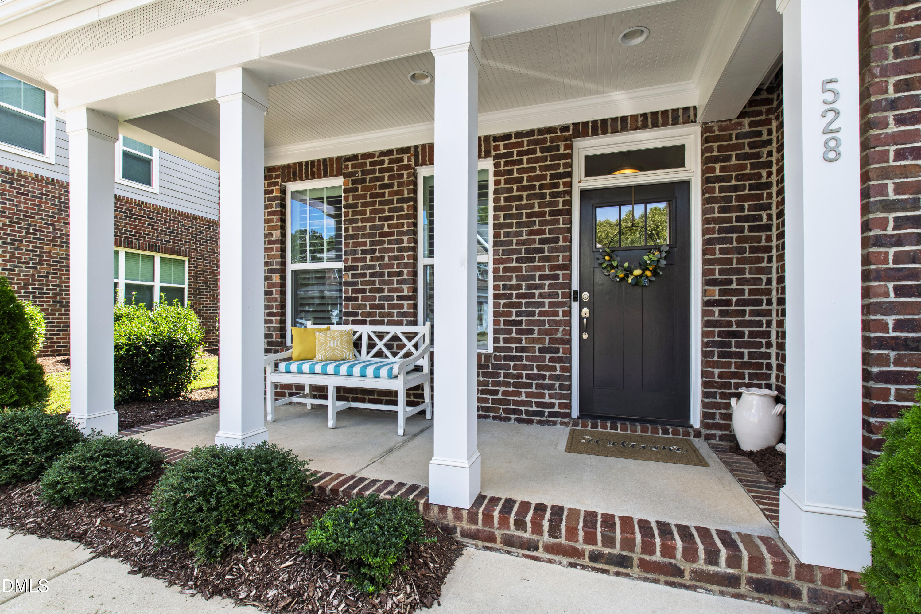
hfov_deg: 100.4
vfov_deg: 77.3
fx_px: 384
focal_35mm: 15
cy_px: 307
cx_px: 460
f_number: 8
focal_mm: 10
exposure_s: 1/80
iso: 100
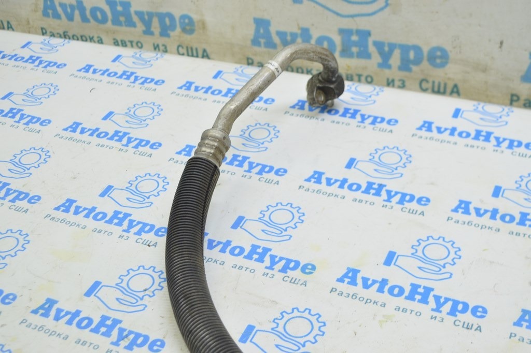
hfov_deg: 37.9
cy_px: 176
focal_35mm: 52
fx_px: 774
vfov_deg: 25.7
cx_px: 266
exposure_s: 1/20
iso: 400
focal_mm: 35
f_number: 5.6
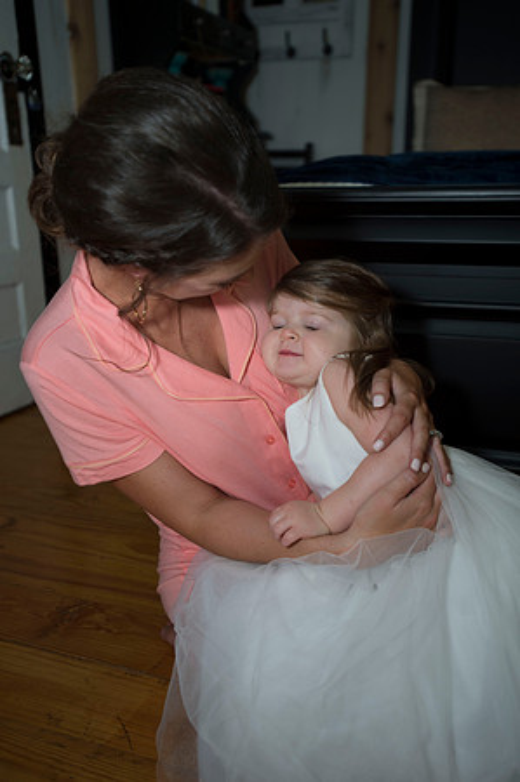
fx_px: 760
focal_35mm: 35
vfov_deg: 54.5
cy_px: 391
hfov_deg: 37.8
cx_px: 260
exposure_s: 1/125
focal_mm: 35
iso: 320
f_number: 2.8
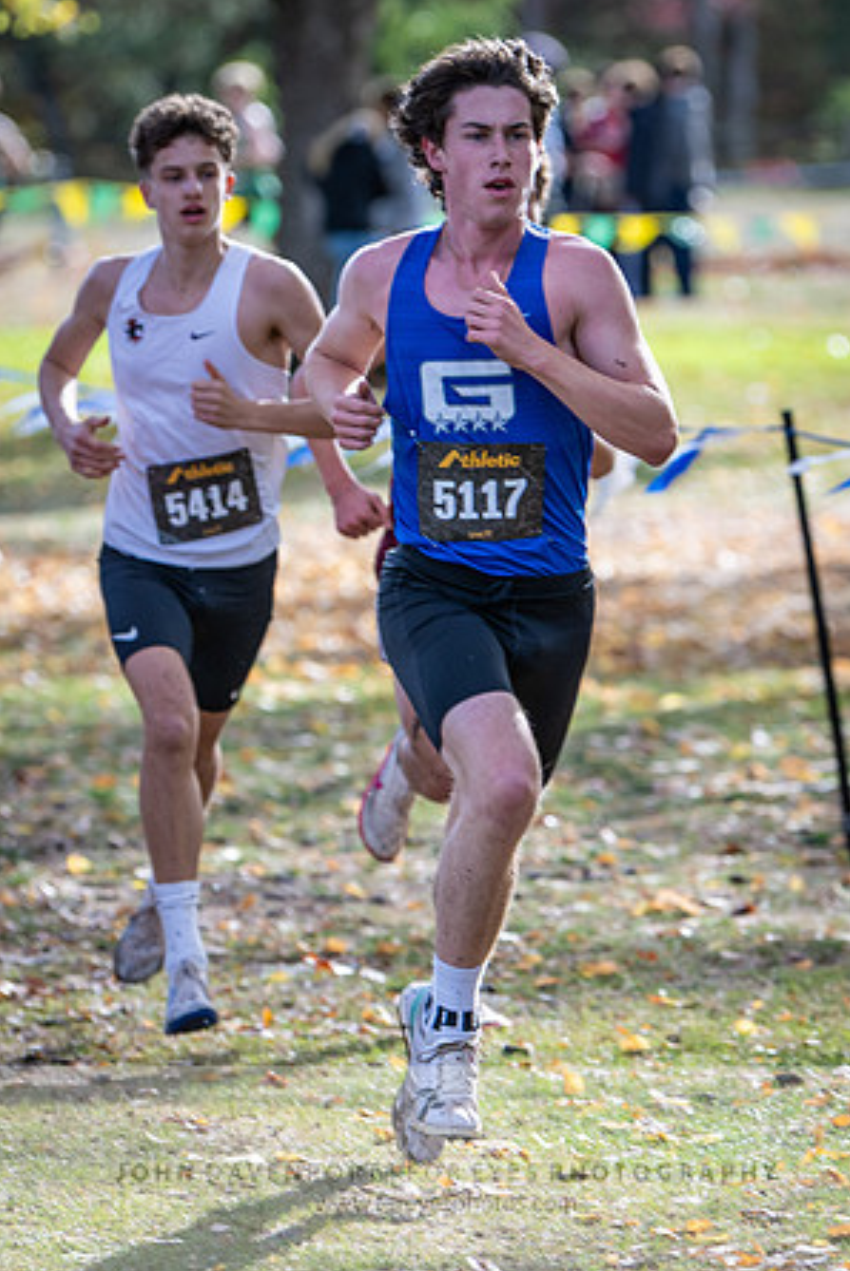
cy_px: 593
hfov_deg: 3.9
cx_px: 466
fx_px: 12446
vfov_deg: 5.9
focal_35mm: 352
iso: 200
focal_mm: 155
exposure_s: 1/1000
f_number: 2.8
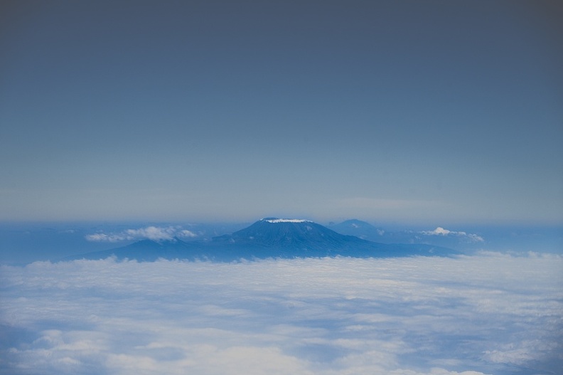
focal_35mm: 120
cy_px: 188
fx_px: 1875
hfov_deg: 17.1
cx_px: 282
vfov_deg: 11.4
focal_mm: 120
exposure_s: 1/800
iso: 100
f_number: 8
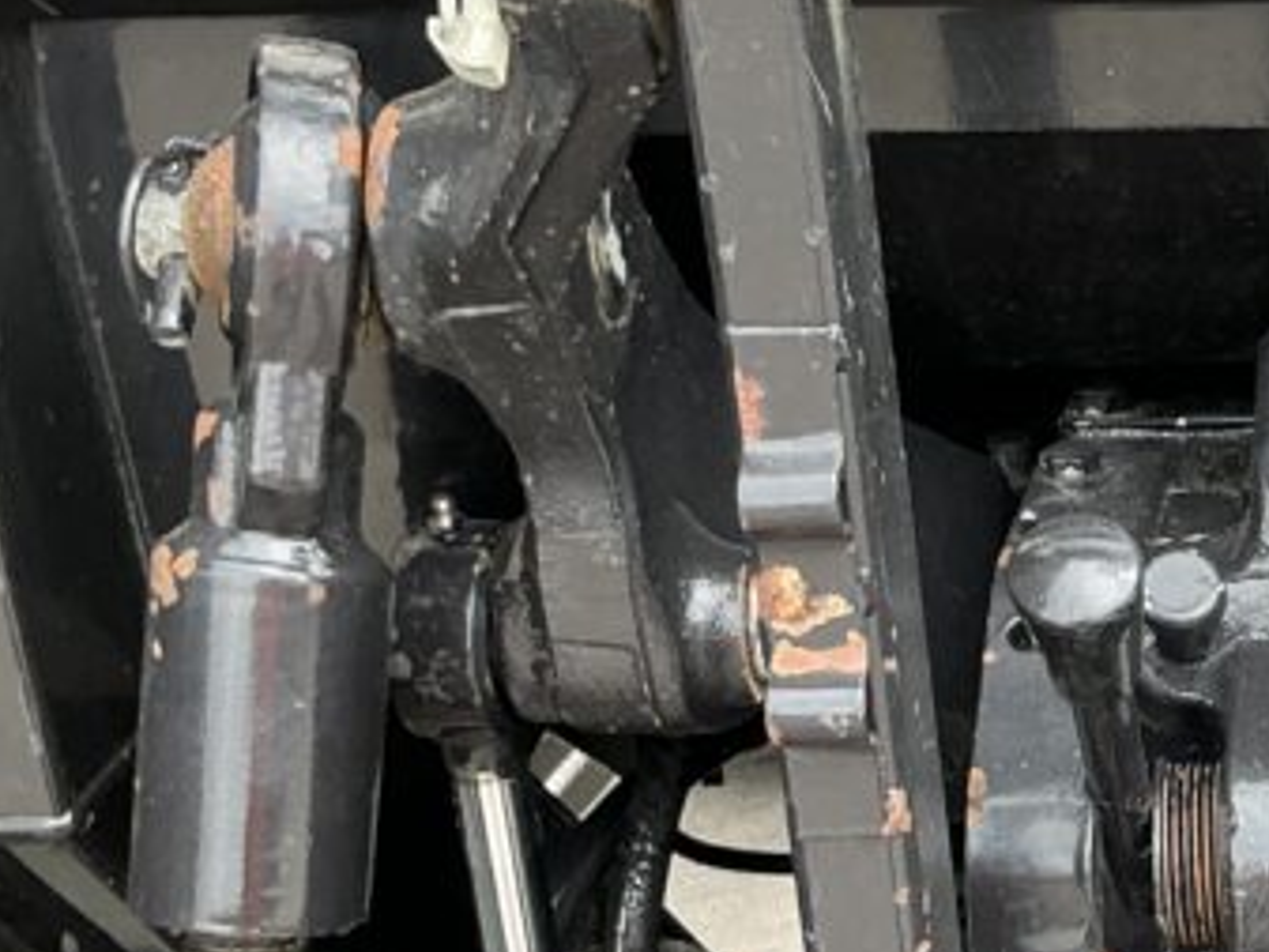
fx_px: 3117
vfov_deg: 17.3
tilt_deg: -24.3
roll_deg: +0.1
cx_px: 1615
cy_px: 707
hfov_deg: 21.1
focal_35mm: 85
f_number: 1.8
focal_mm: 3
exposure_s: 1/123
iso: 32
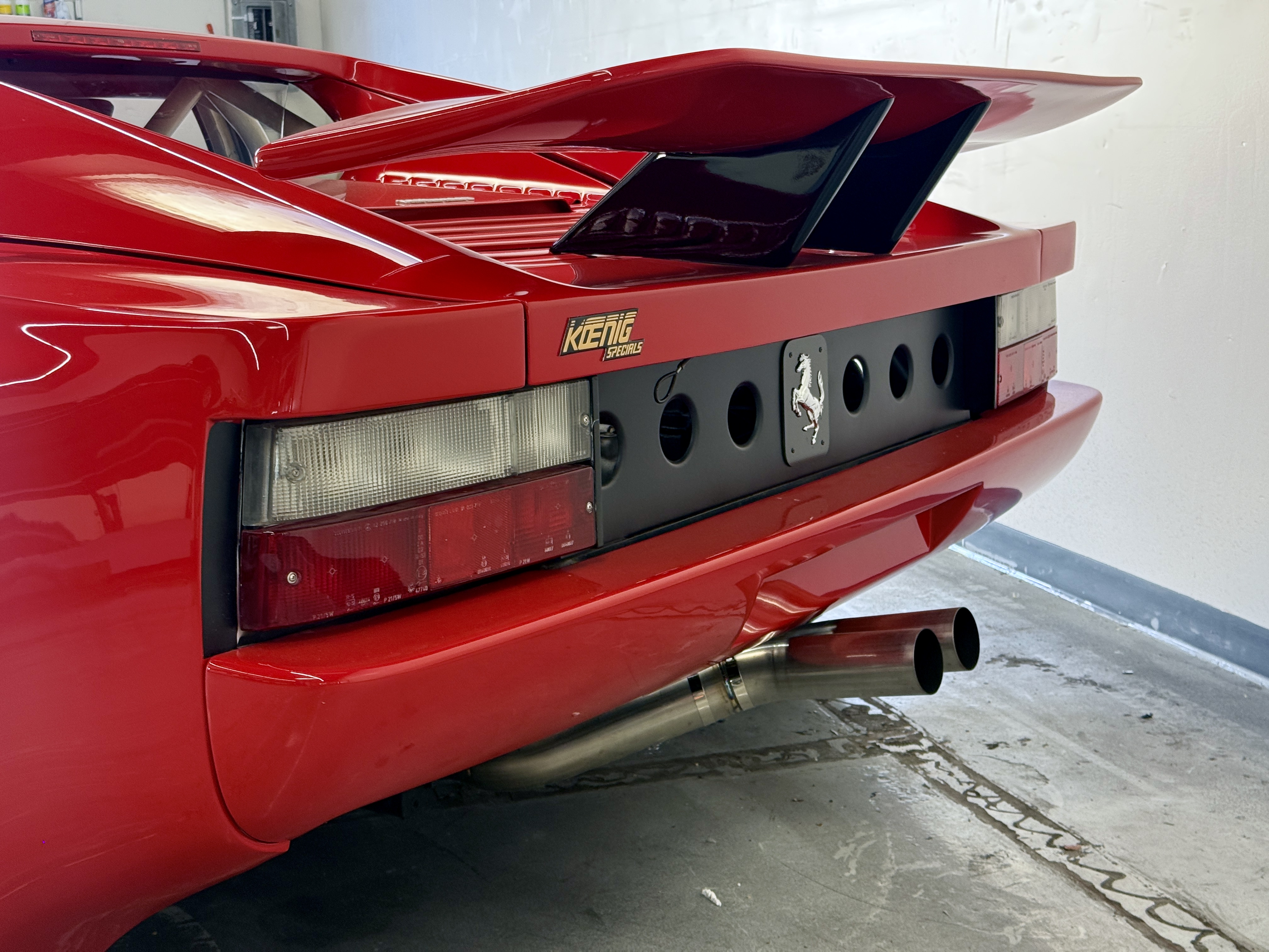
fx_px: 1760
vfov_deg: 30.3
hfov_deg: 39.7
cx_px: 634
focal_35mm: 48
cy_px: 476
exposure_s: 1/60
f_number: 1.78
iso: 160
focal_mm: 6.76
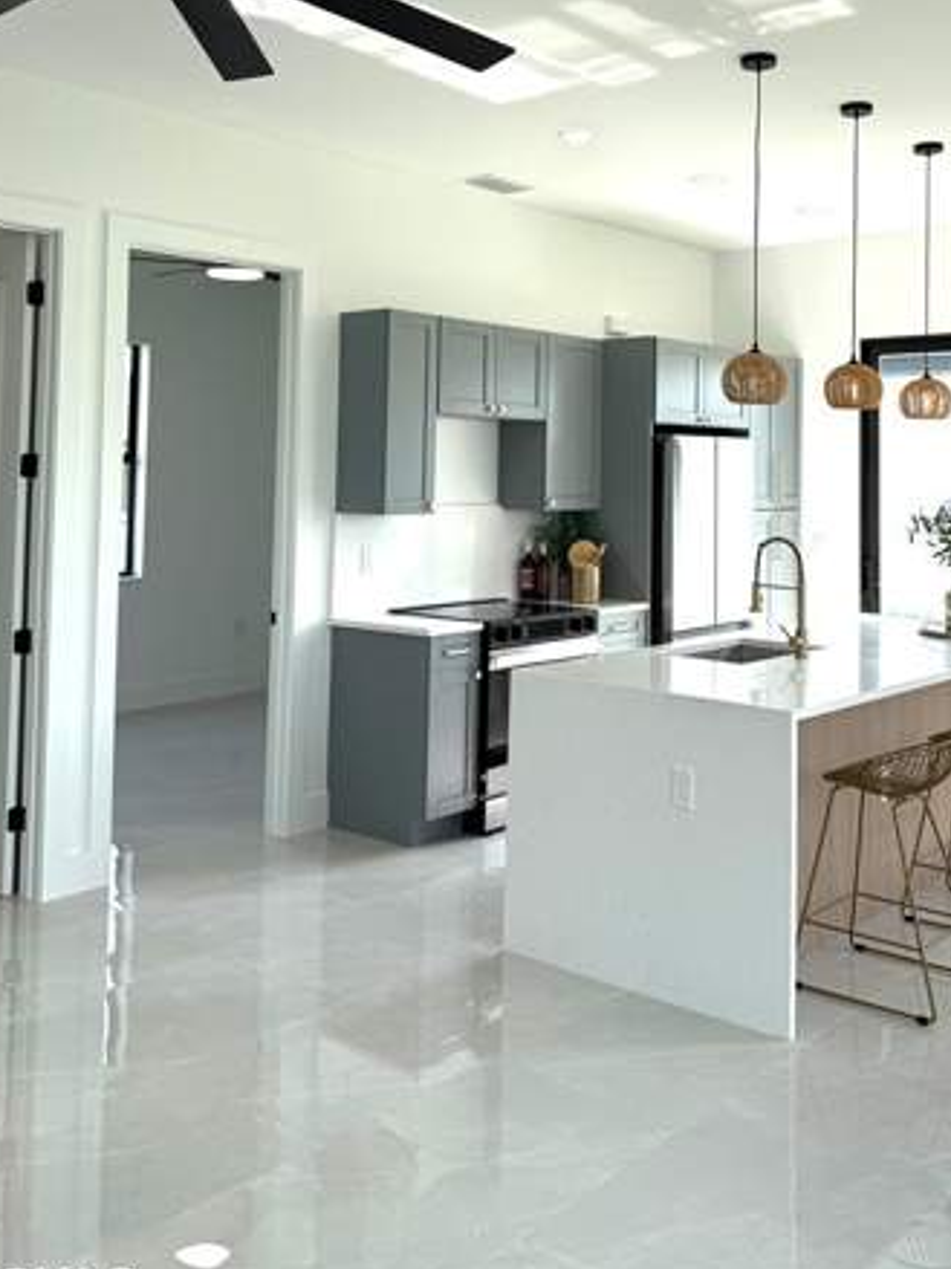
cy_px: 405
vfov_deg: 51.5
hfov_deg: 40.4
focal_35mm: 35
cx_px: 604
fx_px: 1283
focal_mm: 6.76
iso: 80
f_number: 1.78
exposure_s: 1/840
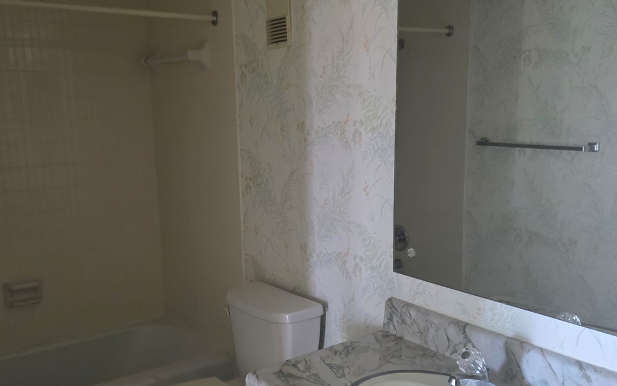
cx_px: 288
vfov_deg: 34.3
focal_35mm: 37
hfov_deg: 52.7
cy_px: 233
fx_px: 622
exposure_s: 1/120
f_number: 1.7
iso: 1250
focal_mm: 6.25
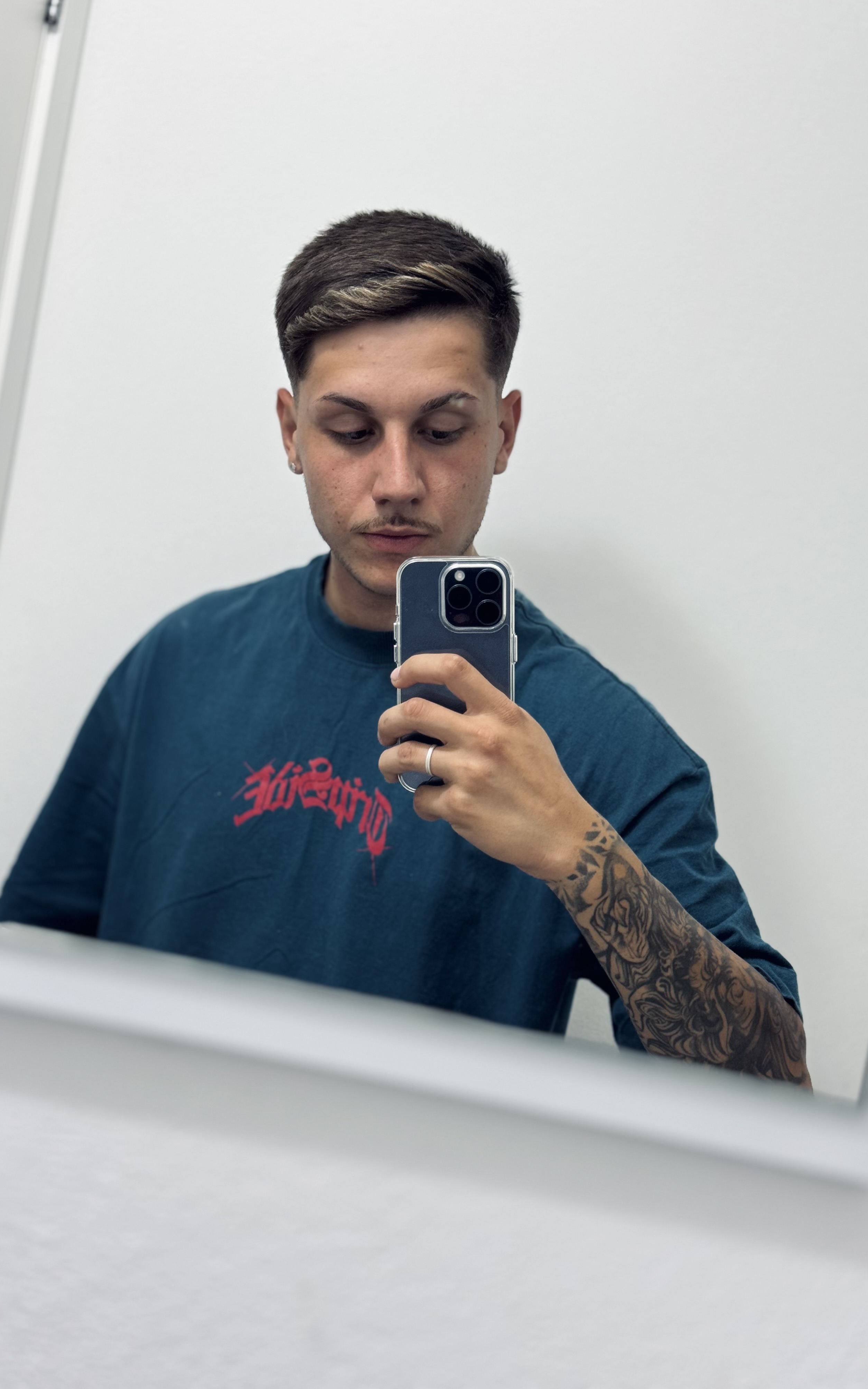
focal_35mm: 51
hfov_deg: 25.3
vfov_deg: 39.6
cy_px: 693
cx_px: 409
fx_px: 1931
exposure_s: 1/60
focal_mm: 6.76
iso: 100
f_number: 1.78
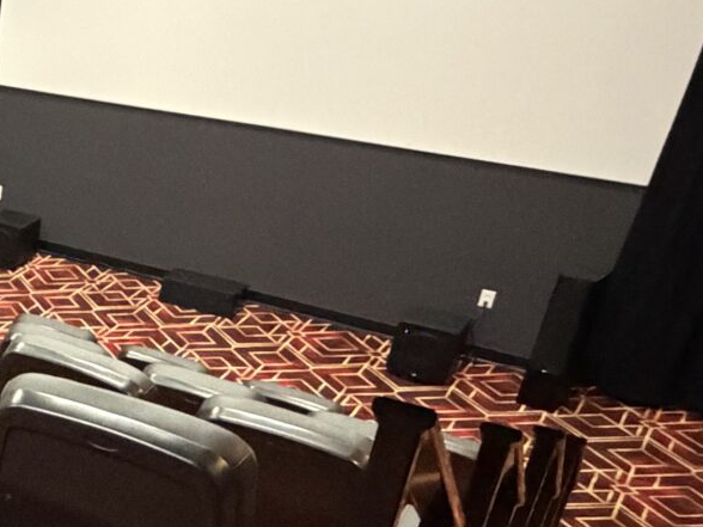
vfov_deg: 23.9
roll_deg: +2.1
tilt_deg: -26.4
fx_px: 1239
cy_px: 360
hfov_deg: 23.5
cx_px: -417
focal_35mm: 61
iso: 1600
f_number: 2.2
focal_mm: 2.22
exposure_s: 1/40
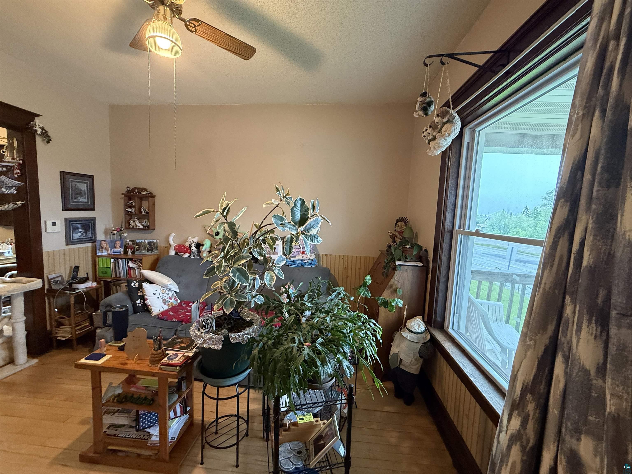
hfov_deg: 102.1
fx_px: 256
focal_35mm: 14
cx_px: 316
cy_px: 237
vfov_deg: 85.7
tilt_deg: -4.8
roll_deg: -2.7
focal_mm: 2.22
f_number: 2.2
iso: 500
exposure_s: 1/60
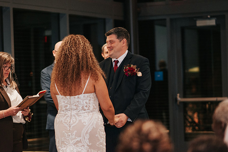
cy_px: 76
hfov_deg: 16.1
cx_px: 114
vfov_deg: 10.8
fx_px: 808
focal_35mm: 128
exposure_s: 1/160
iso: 800
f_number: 1.8
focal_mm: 85
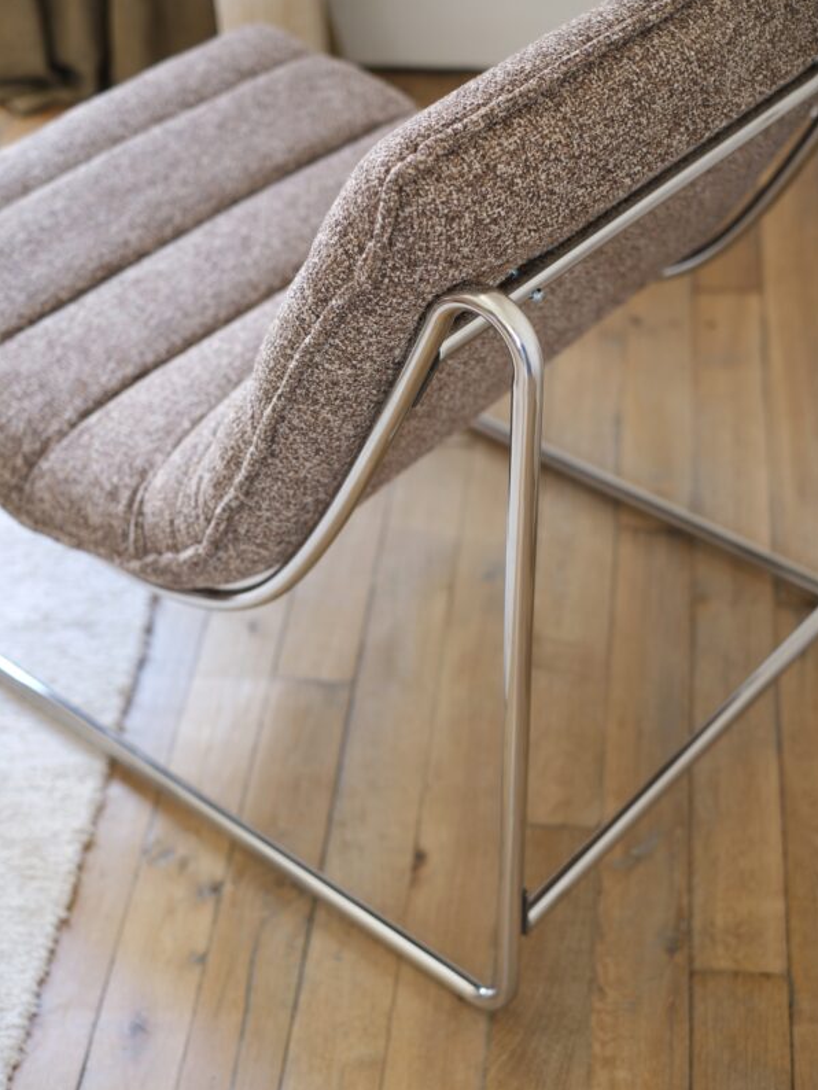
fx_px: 1921
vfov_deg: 31.7
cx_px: 410
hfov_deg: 24.0
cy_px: 570
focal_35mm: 61
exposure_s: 1/2400
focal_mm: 37.6
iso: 125
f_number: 4
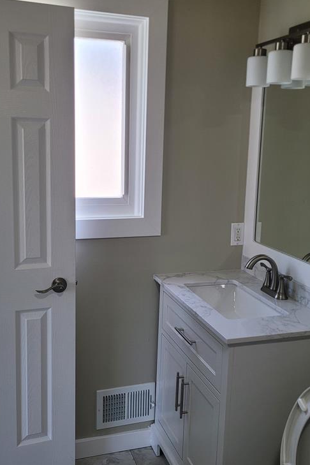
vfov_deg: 50.7
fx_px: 491
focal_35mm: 38
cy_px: 221
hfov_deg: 35.1
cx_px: 154
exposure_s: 1/120
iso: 125
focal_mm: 5.4
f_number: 1.8
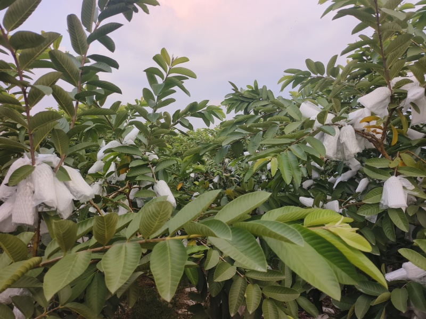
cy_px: 160
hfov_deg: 73.9
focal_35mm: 23
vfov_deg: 58.9
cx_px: 213
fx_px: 283
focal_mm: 5.5
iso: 72
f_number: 1.75
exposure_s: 1/256
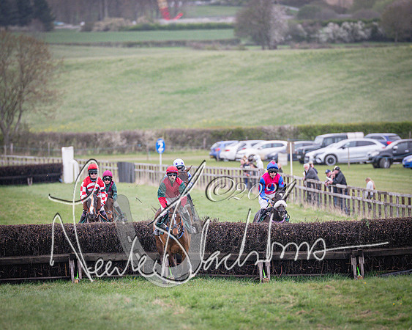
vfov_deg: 3.5
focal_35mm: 442
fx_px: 5387
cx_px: 166
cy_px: 216
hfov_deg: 4.4
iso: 800
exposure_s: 1/1600
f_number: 2.8
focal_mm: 200
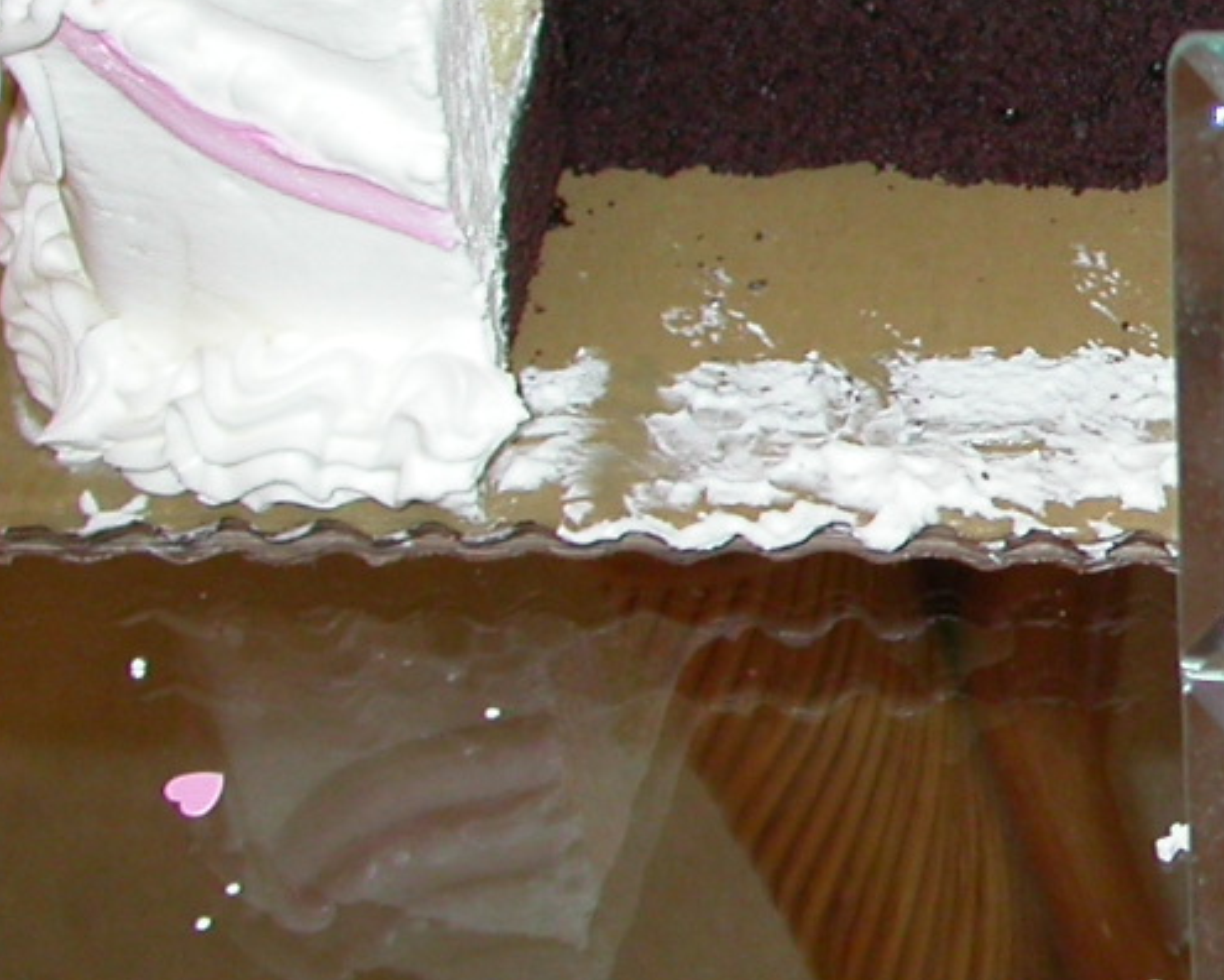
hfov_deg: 14.9
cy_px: 225
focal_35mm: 120
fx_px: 4347
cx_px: 1825
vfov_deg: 12.8
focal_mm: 7.85
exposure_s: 1/30
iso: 100
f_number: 2.6
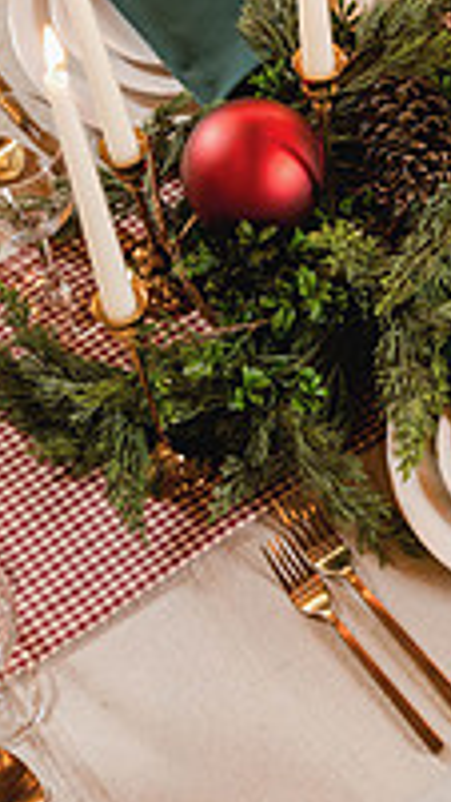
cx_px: 451
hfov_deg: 10.3
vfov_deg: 18.2
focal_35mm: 117
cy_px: 176
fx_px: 2488
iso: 400
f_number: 3.2
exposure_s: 1/80
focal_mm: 50
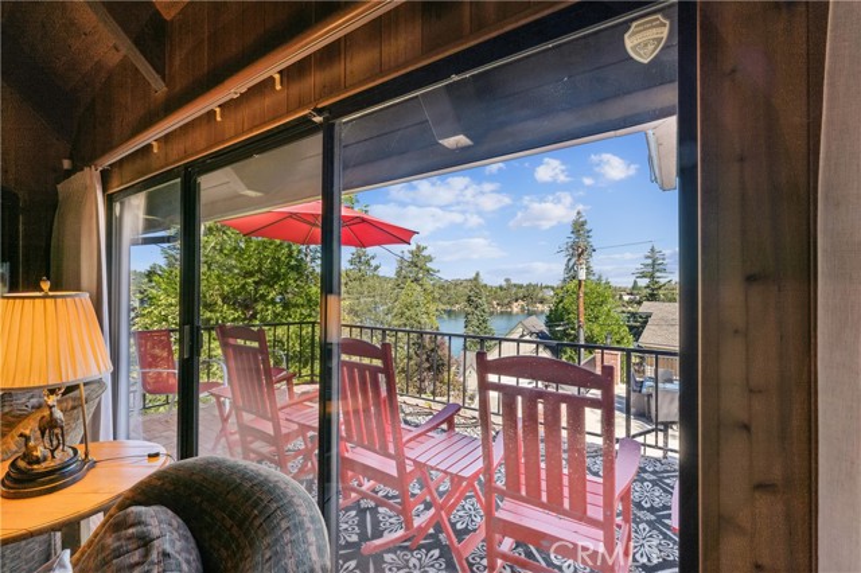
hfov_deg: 100.0
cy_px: 286
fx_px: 361
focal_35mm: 15
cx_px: 430
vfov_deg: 76.9
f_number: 13
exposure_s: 1/25
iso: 100
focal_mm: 15.1
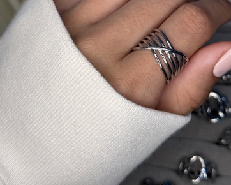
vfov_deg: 21.8
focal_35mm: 69
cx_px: 124
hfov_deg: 27.5
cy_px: 25
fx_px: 472
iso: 80
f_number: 1.78
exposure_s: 1/119
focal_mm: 6.76
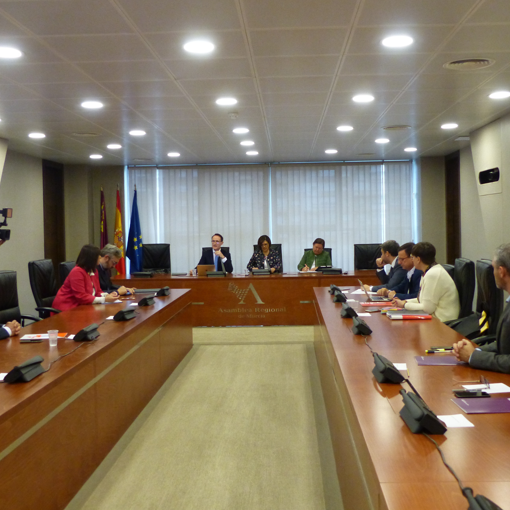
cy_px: 237
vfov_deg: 43.8
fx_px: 633
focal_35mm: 38
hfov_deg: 43.8
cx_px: 270
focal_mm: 5.5
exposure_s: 1/50
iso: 400
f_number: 2.8
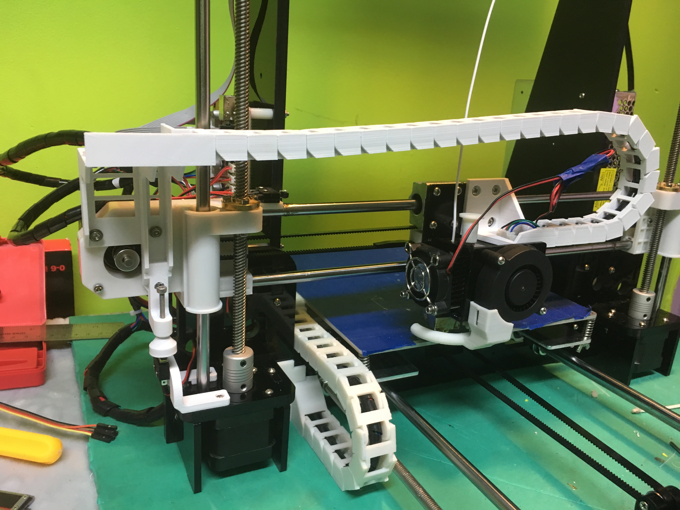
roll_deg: -4.2
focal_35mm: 29
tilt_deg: -14.8
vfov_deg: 48.2
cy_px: 255
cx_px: 340
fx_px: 570
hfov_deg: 61.7
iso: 100
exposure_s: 1/30
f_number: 2.2
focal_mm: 4.15
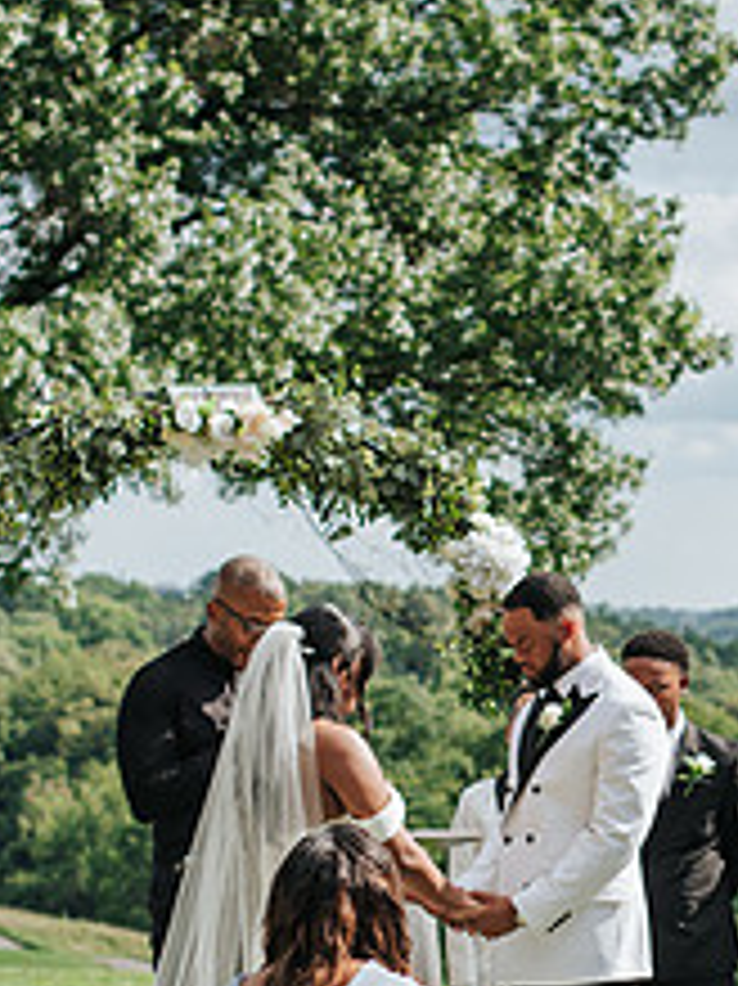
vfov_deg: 13.4
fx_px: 4183
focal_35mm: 147
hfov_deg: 10.0
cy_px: 669
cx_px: 631
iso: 100
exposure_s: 1/1000
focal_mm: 50
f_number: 3.2
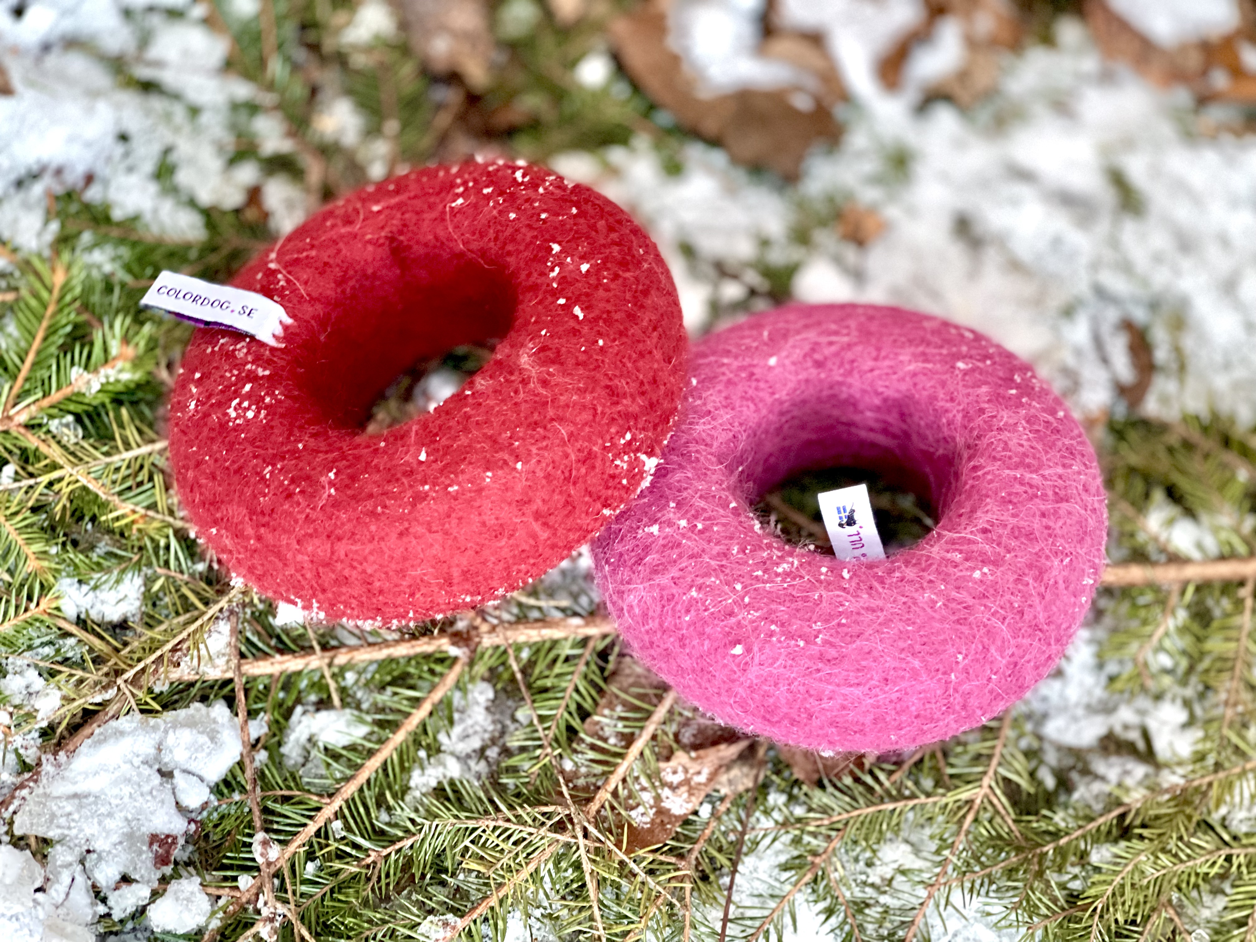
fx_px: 2322
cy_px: 471
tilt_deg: -63.9
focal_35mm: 64
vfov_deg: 22.9
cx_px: 628
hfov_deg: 30.3
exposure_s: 1/25
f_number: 2.2
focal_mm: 7.5
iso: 400
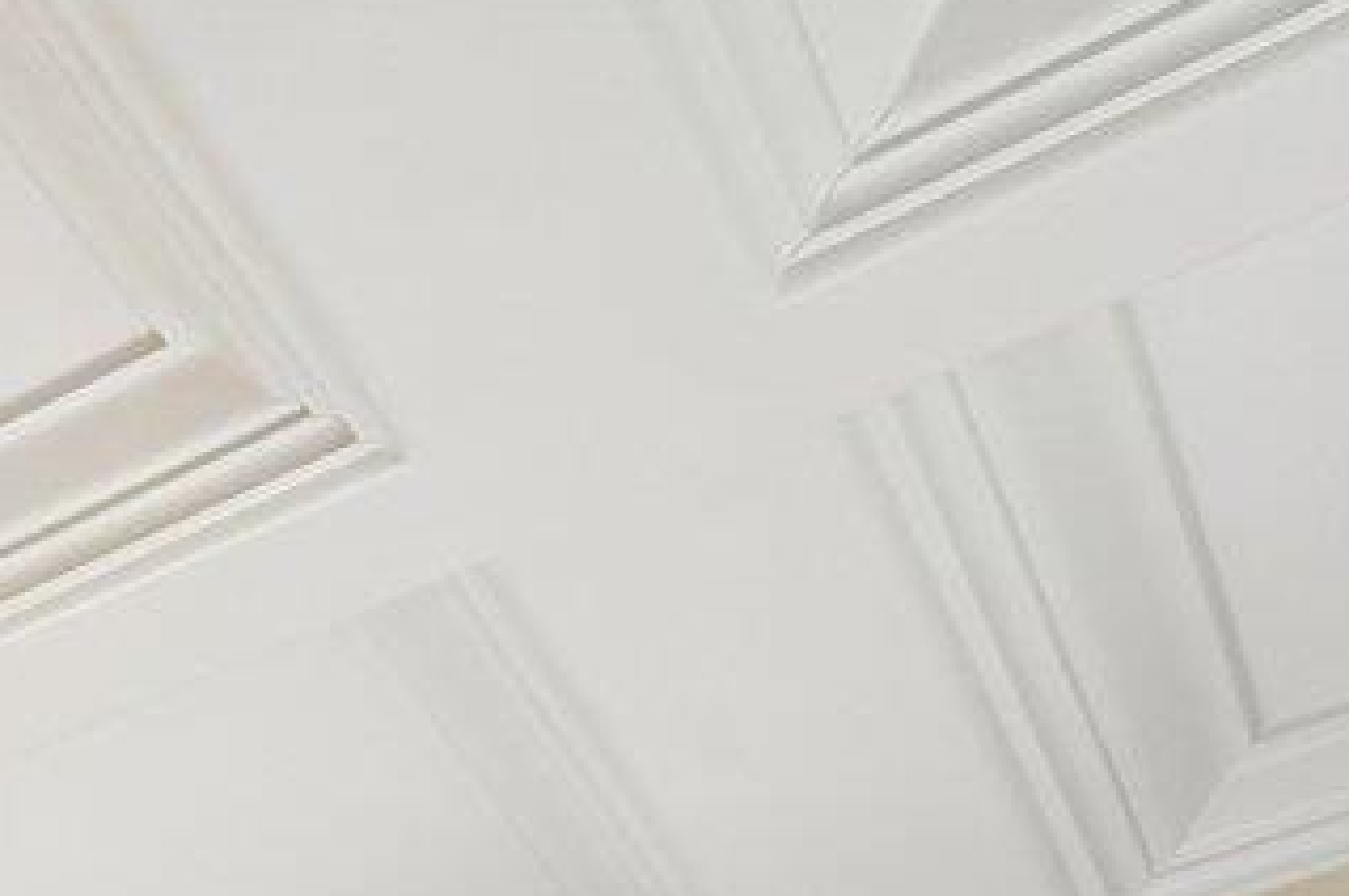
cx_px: -2410
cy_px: 2855
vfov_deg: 10.1
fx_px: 3369
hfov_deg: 12.6
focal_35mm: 90
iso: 400
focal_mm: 14
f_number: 8
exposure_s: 1/50
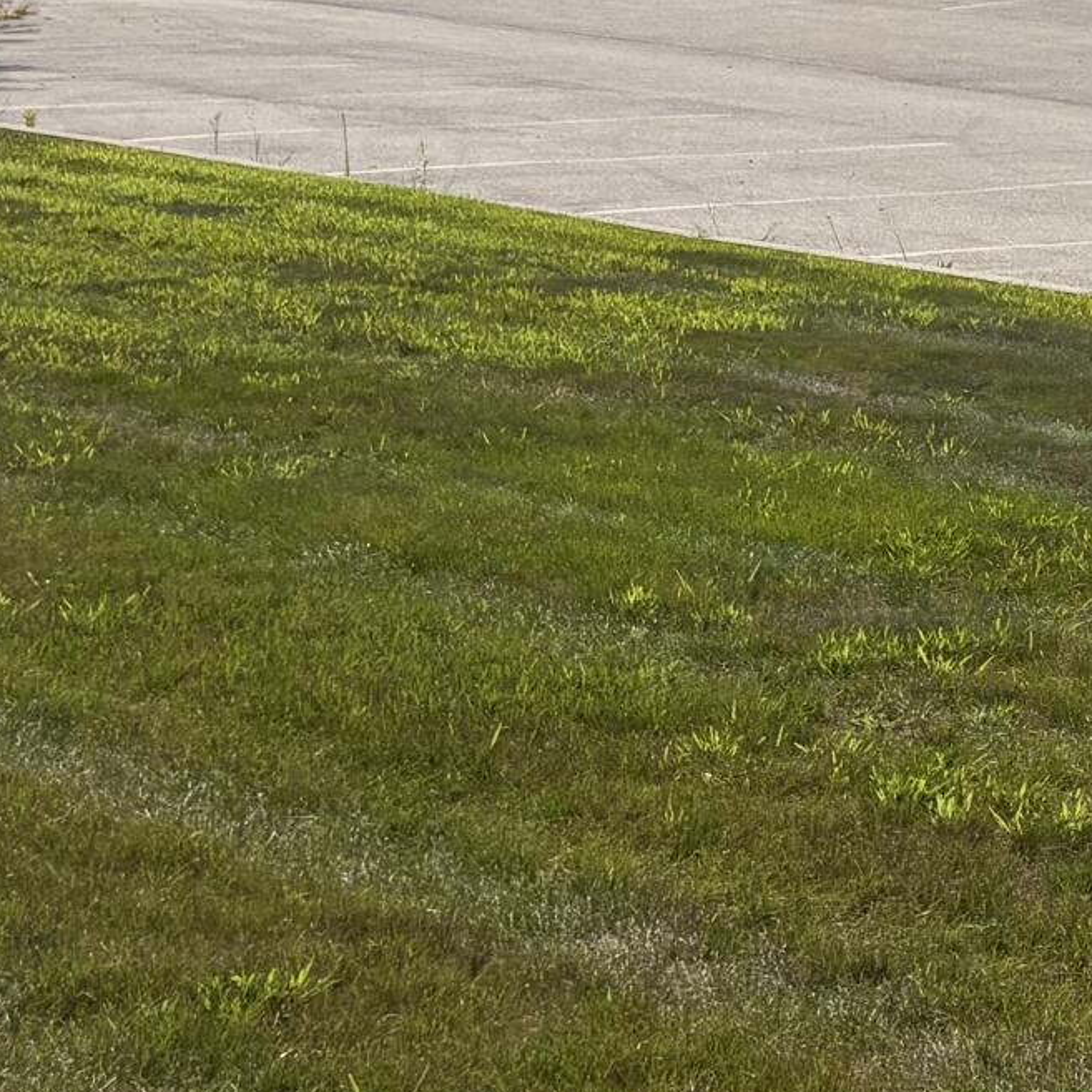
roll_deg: -0.7
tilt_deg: +1.4
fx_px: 3747
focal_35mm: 105
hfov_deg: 14.7
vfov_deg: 15.8
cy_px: -312
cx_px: 1925
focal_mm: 5.96
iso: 40
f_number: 1.6
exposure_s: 1/10101
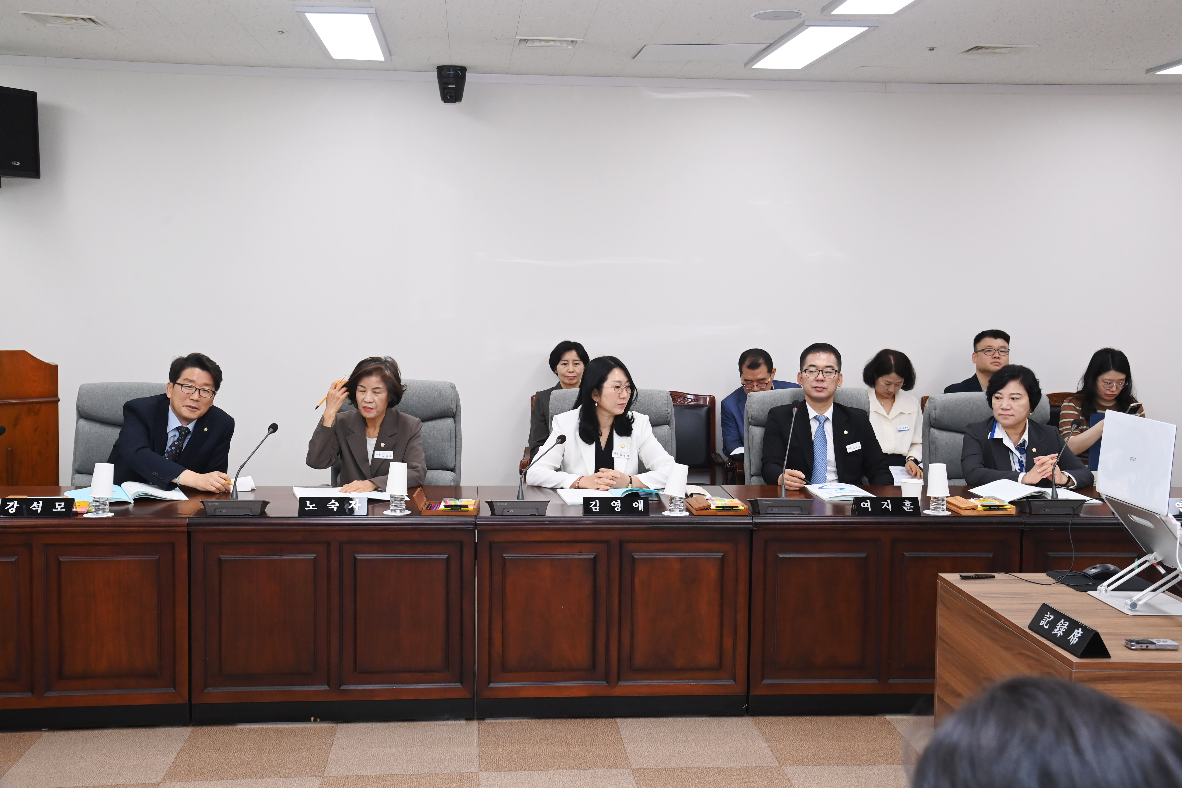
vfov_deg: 35.1
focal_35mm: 38
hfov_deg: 50.7
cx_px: 591
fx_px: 1248
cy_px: 394
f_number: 6.3
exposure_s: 1/250
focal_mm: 38
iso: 2500
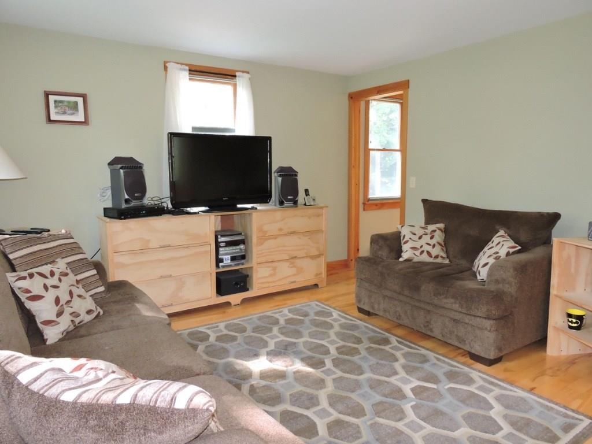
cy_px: 222
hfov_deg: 71.6
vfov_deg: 56.8
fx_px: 410
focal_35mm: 24
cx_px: 296
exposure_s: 1/40
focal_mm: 4.3
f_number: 3.3
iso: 800
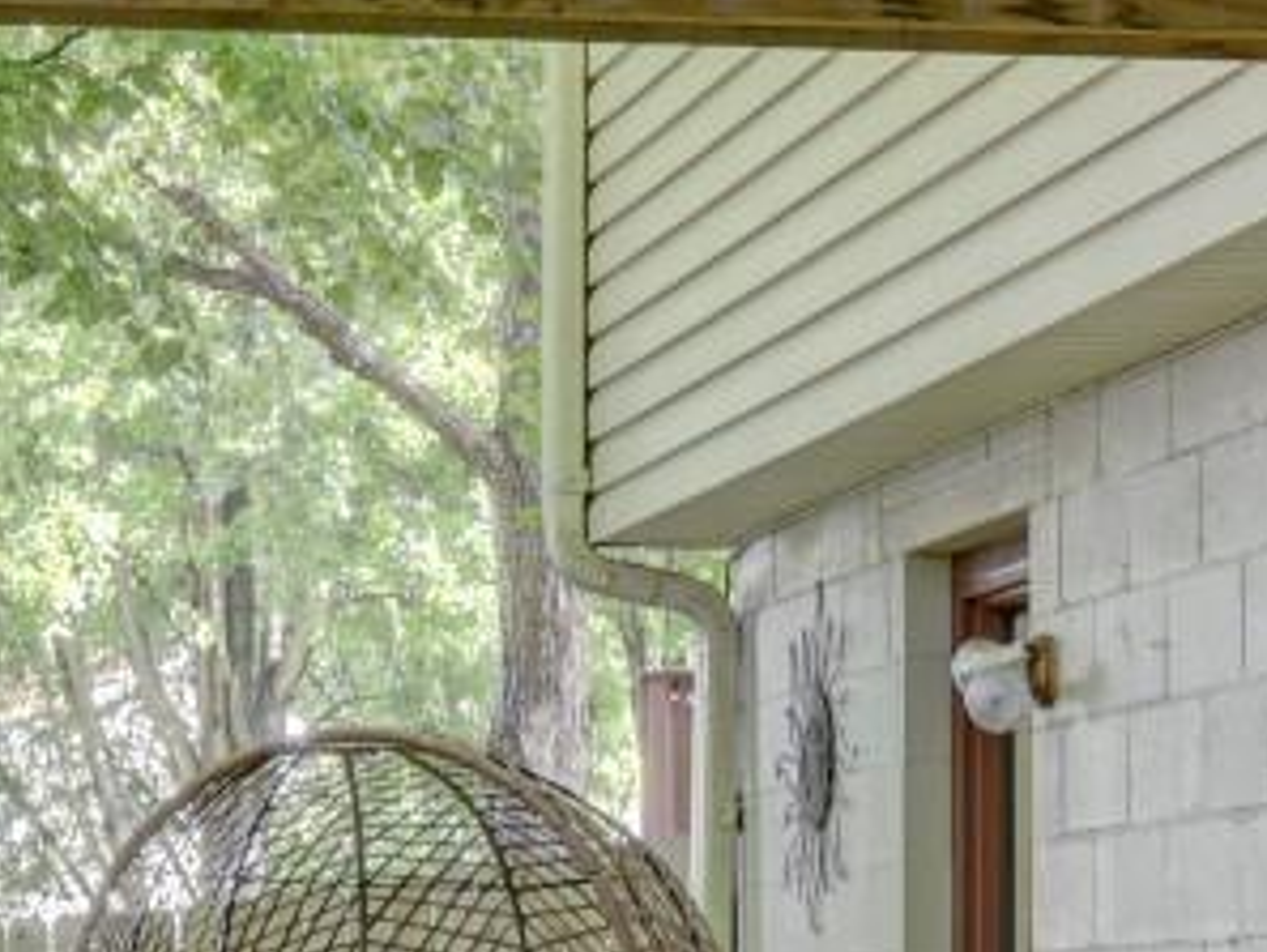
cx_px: 337
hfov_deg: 13.3
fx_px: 5404
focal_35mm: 148
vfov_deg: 9.9
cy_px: 1131
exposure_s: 1/13
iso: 400
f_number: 8
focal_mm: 19
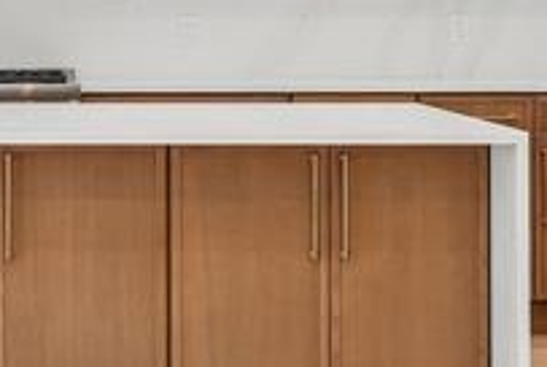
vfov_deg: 8.6
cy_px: -16
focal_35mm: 159
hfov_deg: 12.7
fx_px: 2412
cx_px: -49
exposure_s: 1/30
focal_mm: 31.5
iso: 400
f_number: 9
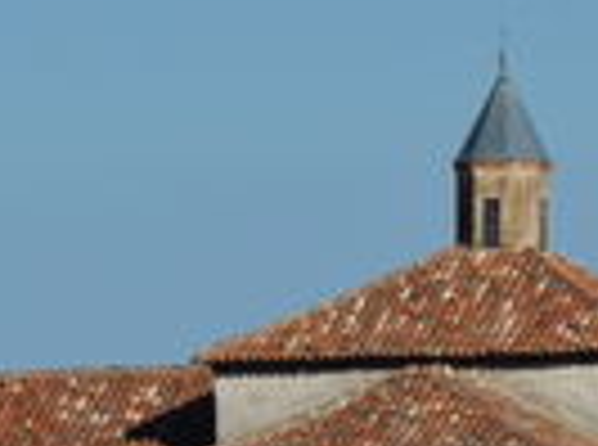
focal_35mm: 786
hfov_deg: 2.5
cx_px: 463
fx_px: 13542
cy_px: 270
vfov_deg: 1.9
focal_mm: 38.5
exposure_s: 1/400
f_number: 8
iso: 100
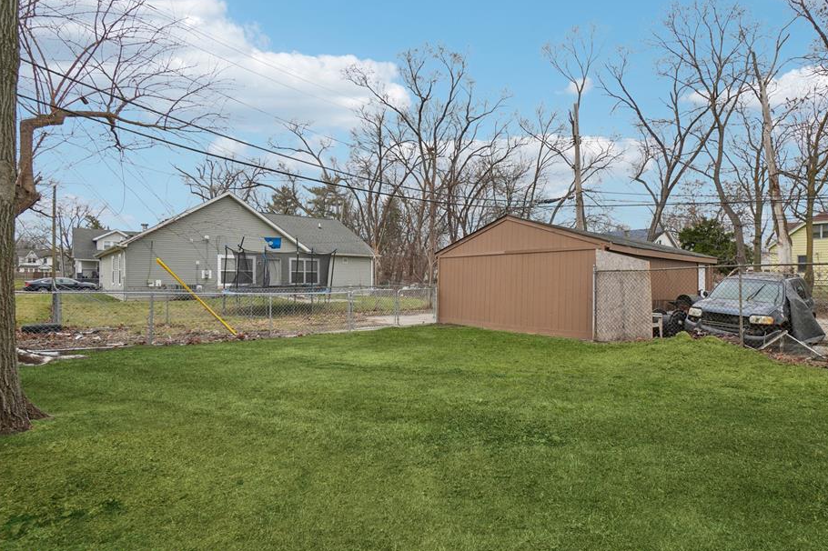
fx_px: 427
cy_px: 276
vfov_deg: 65.7
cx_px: 462
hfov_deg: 87.9
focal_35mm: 19
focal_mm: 11
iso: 100
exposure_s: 1/125
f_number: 8
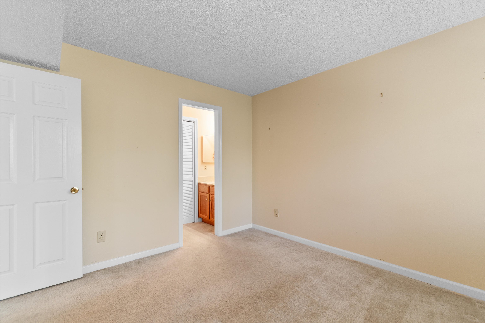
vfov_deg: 77.3
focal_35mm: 15
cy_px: 162
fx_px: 202
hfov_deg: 100.4
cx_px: 242
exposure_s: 1/2
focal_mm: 10
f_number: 4.5
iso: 100
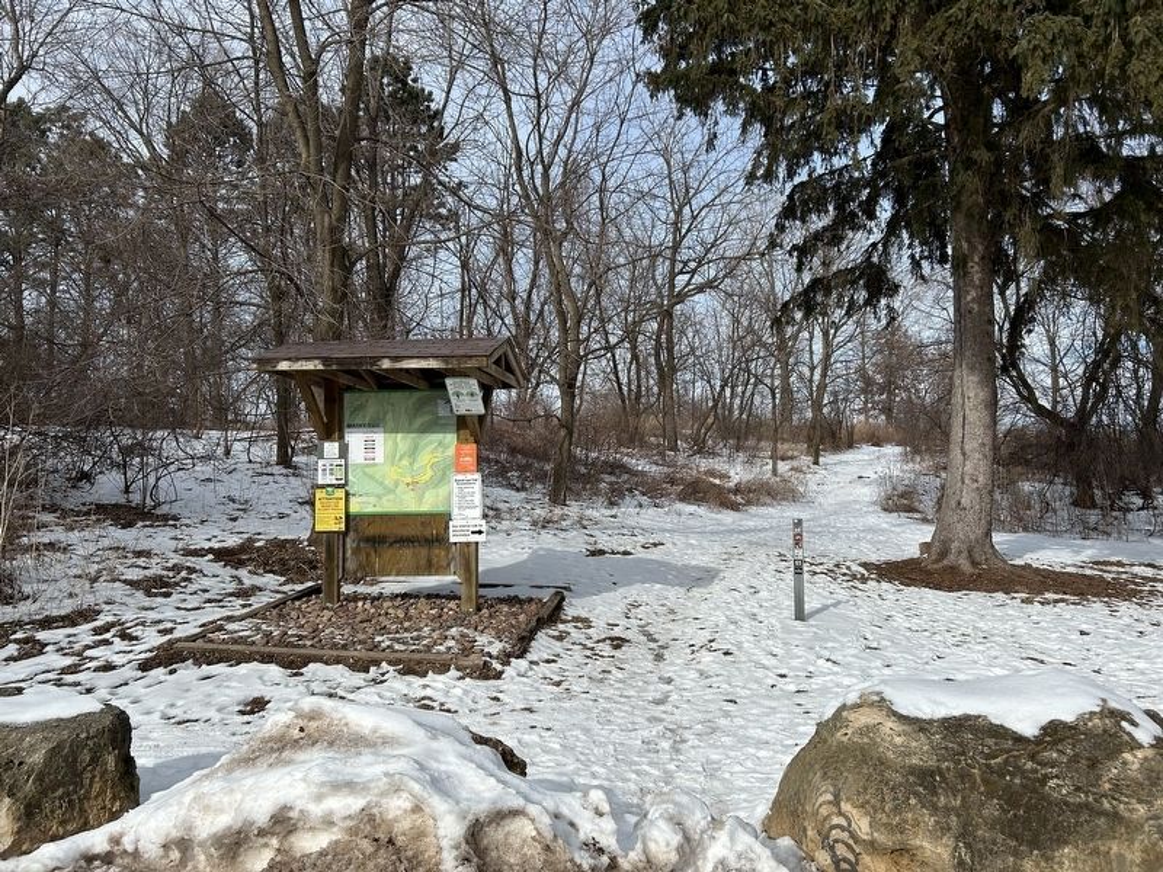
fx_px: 874
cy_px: 436
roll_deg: +0.2
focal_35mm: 26
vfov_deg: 53.1
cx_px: 582
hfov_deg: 67.3
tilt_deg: +3.8
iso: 50
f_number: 1.5
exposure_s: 1/5587
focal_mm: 5.7
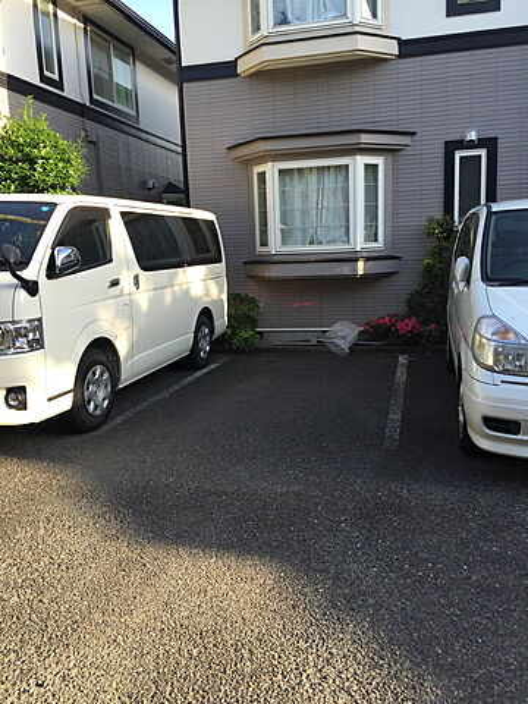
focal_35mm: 29
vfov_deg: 61.7
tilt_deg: -9.5
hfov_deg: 48.2
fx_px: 590
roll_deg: +2.7
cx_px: 264
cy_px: 352
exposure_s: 1/324
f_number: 2.2
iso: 32
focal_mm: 4.15
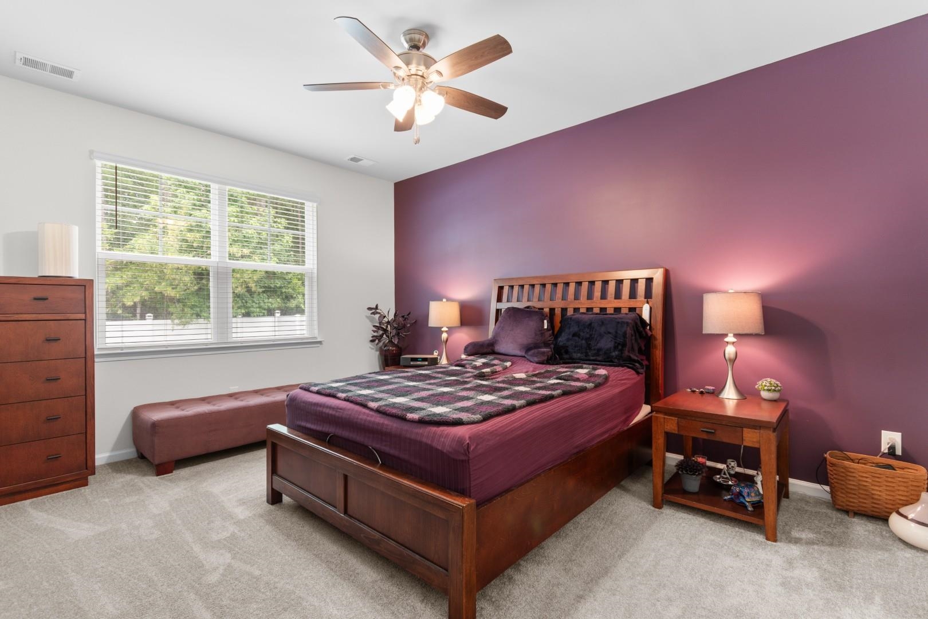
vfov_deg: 73.7
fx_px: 412
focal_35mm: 16
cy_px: 310
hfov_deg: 96.7
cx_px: 464
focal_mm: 11
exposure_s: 1/1.25
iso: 100
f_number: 4.8
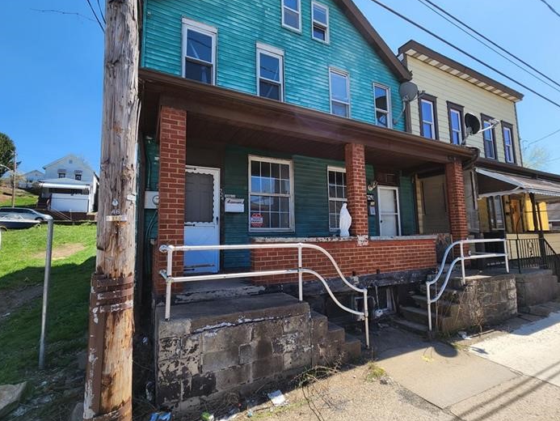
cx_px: 277
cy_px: 206
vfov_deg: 81.8
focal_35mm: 15
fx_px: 243
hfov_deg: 98.2
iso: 50
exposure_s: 1/1228
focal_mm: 2.2
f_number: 2.2
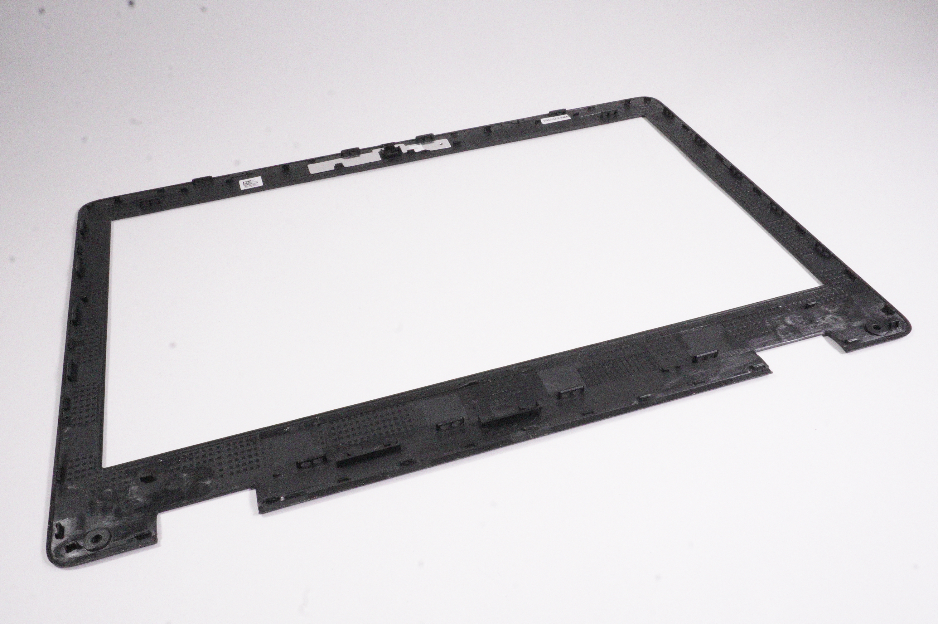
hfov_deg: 62.0
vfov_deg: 43.5
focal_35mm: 30
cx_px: 469
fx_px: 781
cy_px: 312
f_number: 22
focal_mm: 20
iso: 10000
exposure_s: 1/250
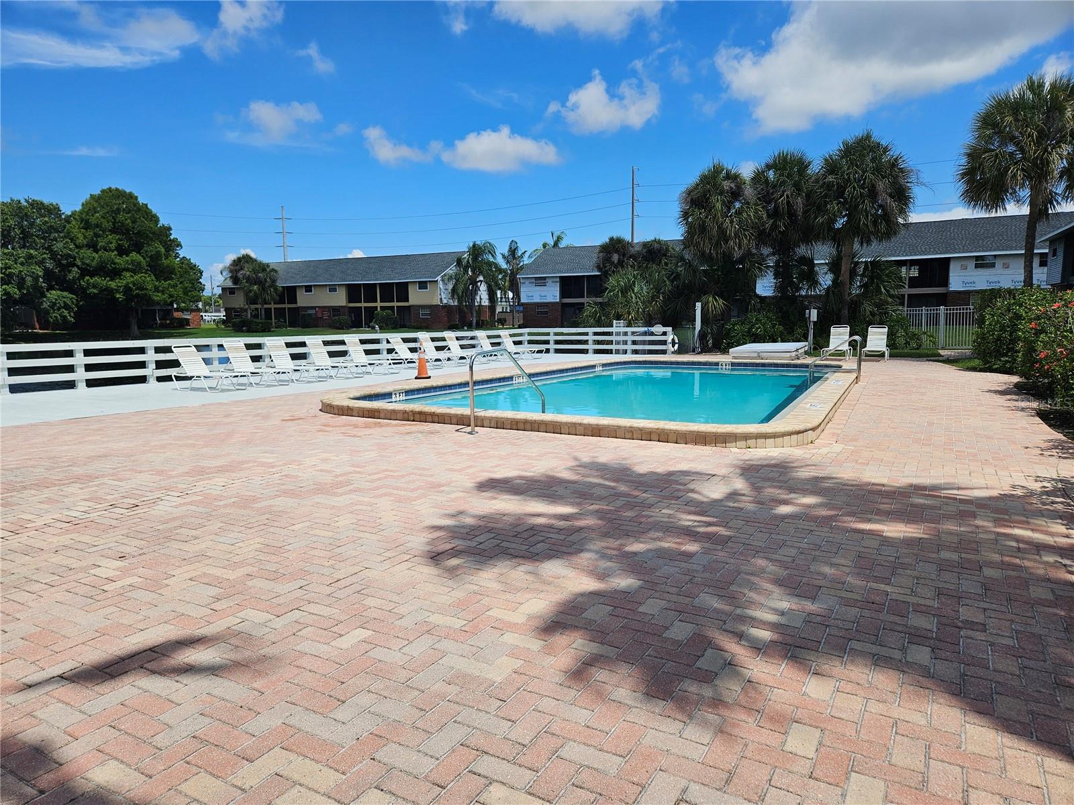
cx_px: 537
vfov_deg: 58.9
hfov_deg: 73.9
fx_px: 714
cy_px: 402
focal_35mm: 23
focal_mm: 5.4
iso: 25
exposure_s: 1/3589
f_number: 1.8
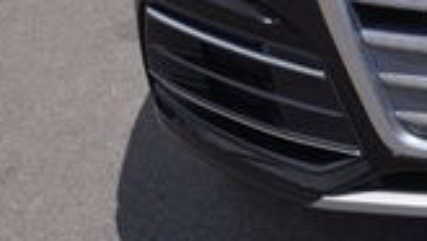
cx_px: 603
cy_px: -176
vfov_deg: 9.5
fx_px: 1382
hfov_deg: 16.3
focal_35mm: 122
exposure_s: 1/250
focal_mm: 20
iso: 100
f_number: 8
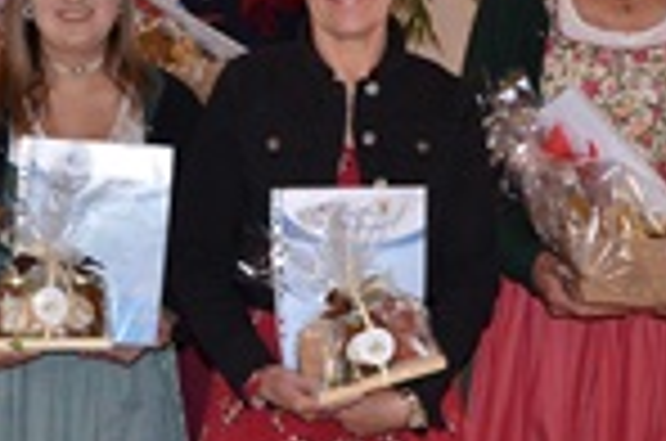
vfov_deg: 16.6
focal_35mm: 82
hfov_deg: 24.6
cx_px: 202
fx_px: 1514
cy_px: 164
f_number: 4.5
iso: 640
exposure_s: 1/60
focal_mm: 18
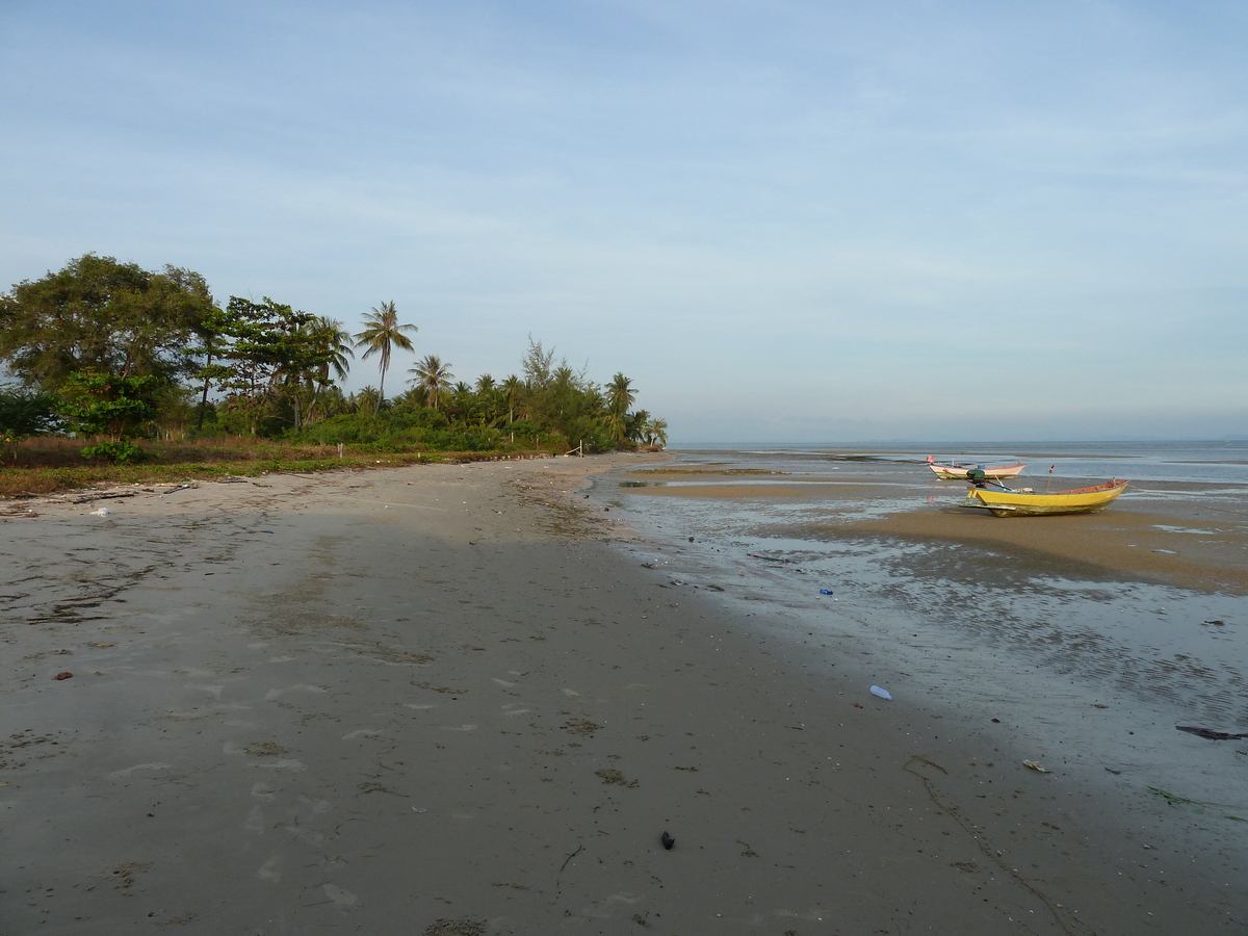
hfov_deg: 69.4
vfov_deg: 54.9
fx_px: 901
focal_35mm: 25
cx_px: 624
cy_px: 468
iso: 80
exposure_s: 1/320
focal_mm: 4.1
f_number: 4
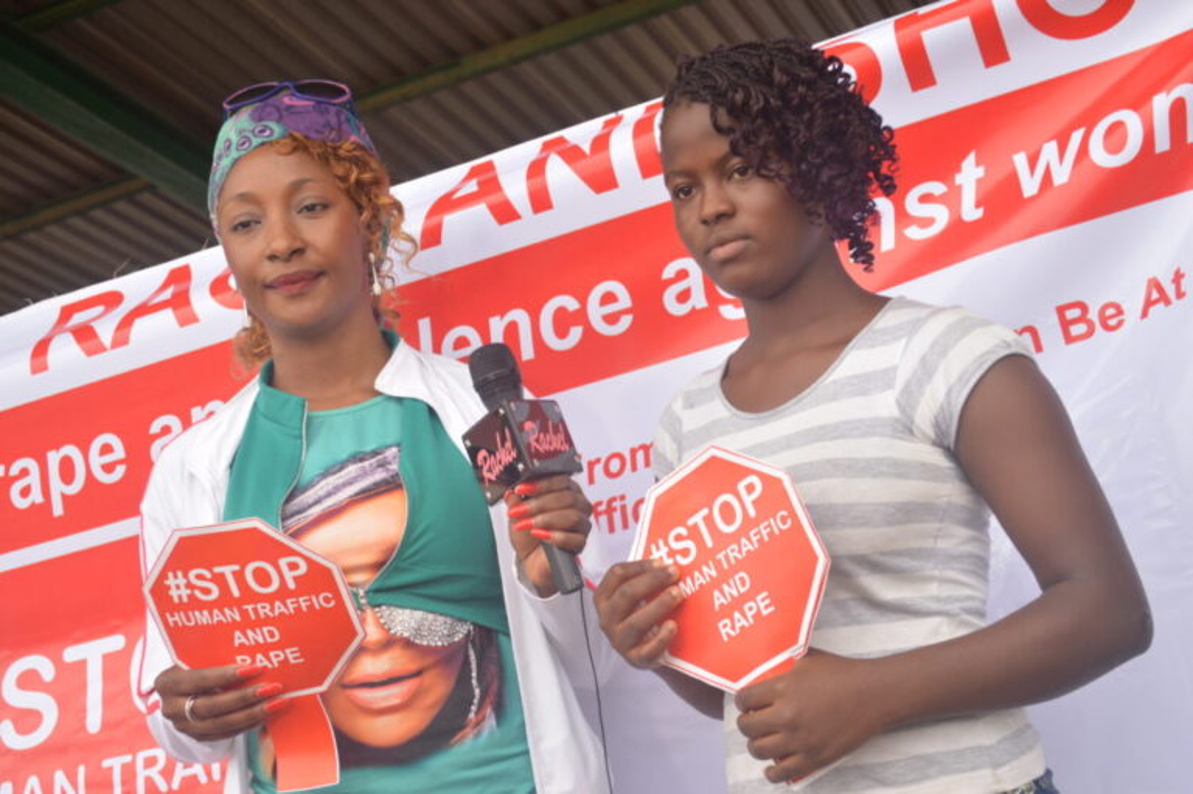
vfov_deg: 22.6
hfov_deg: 33.4
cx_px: 596
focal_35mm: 60
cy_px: 397
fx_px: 1987
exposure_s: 1/60
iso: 100
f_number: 5.3
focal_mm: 40
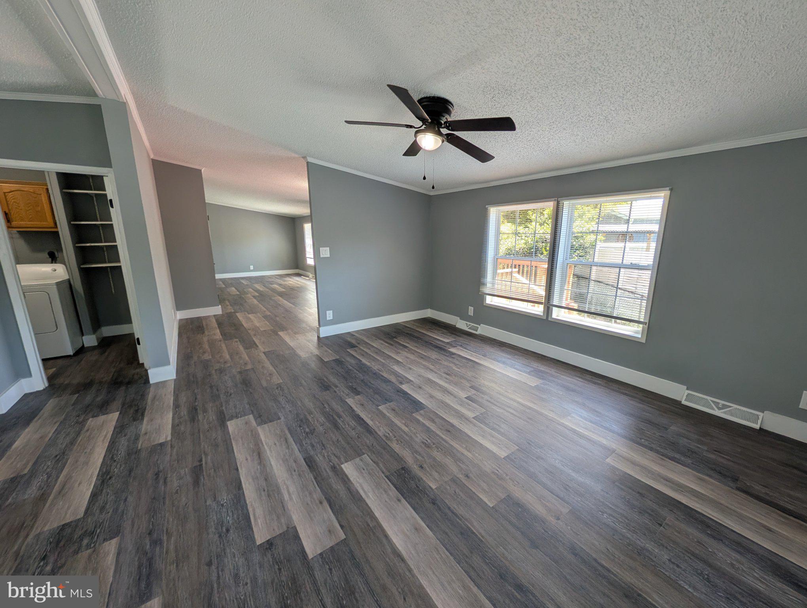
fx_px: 280
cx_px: 404
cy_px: 304
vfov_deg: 94.6
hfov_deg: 110.5
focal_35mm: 12
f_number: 1.7
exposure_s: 1/124
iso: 49
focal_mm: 2.02
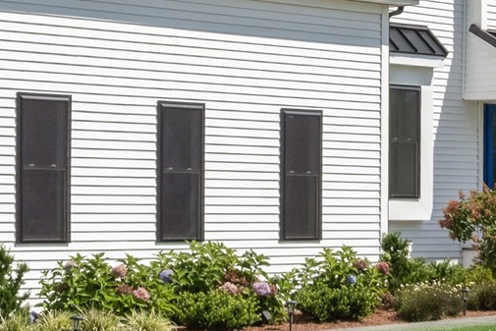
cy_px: -140
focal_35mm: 146
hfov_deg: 14.0
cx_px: 208
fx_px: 2012
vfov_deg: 9.2
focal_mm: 24
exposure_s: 1/500
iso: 400
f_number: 14
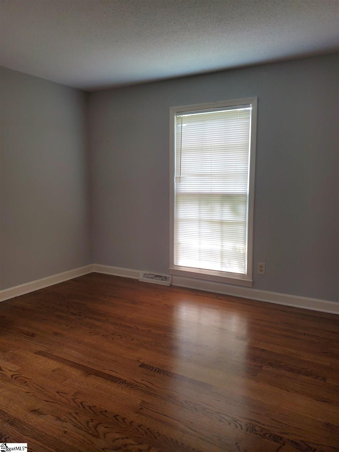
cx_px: 170
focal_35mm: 26
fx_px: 339
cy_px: 226
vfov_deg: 67.3
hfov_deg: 53.1
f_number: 2.4
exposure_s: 1/120
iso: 100
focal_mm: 4.3
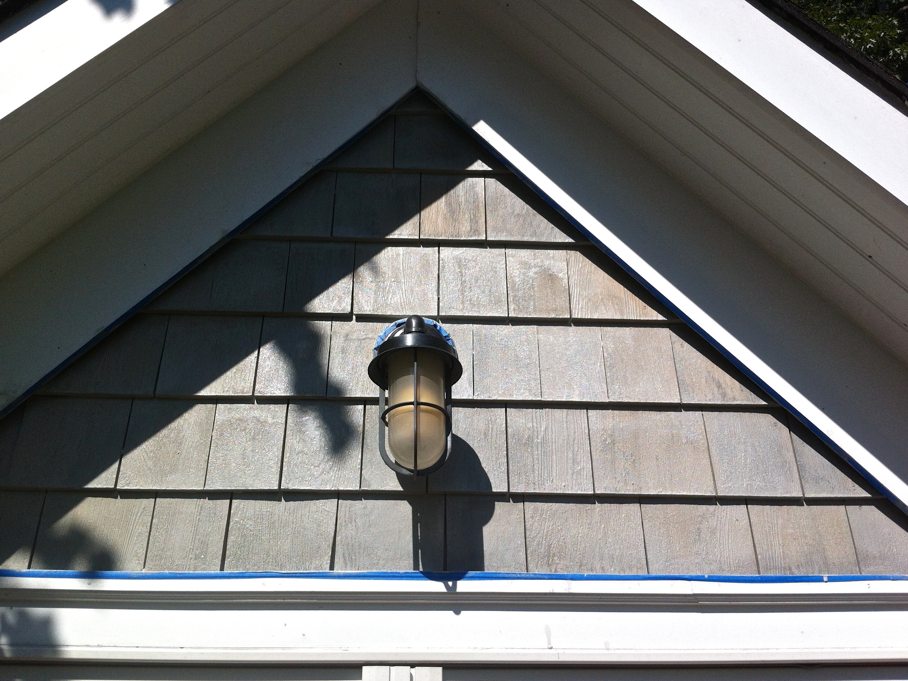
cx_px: 455
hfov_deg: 51.4
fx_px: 944
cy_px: 346
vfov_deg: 39.7
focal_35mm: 36
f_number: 2.8
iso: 80
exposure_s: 1/2514
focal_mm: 3.85
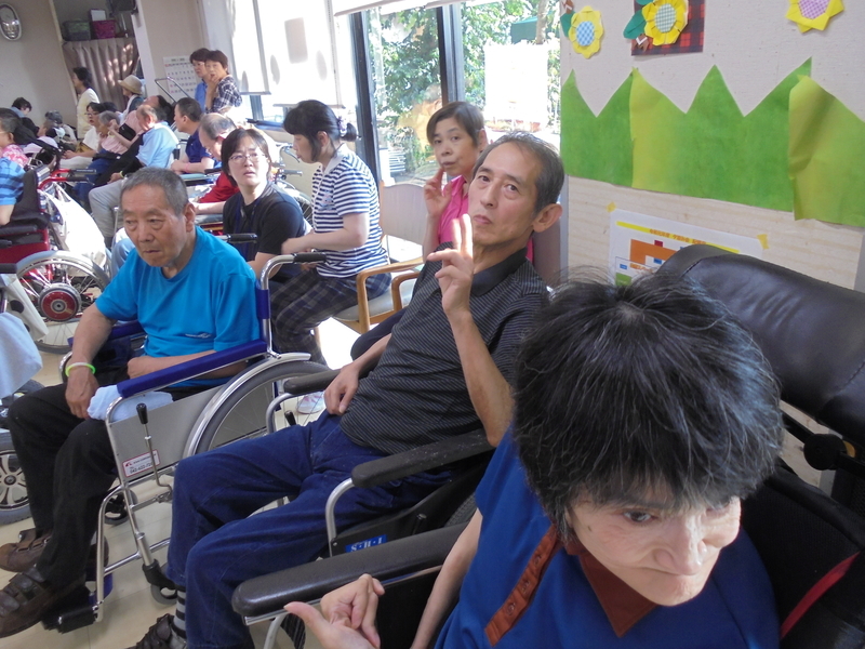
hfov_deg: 67.3
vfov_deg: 53.1
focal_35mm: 26
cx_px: 432
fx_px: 650
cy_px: 324
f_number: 3.5
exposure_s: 1/30
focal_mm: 4.6
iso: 100
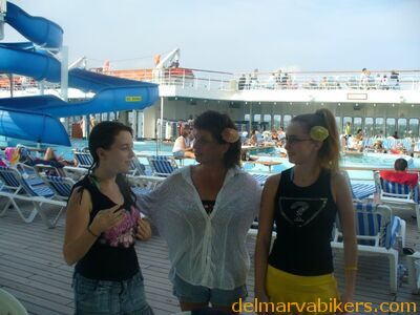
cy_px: 158
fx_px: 449
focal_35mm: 37
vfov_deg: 38.7
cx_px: 210
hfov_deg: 50.1
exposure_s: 1/200
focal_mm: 6.1
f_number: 5.6
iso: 80
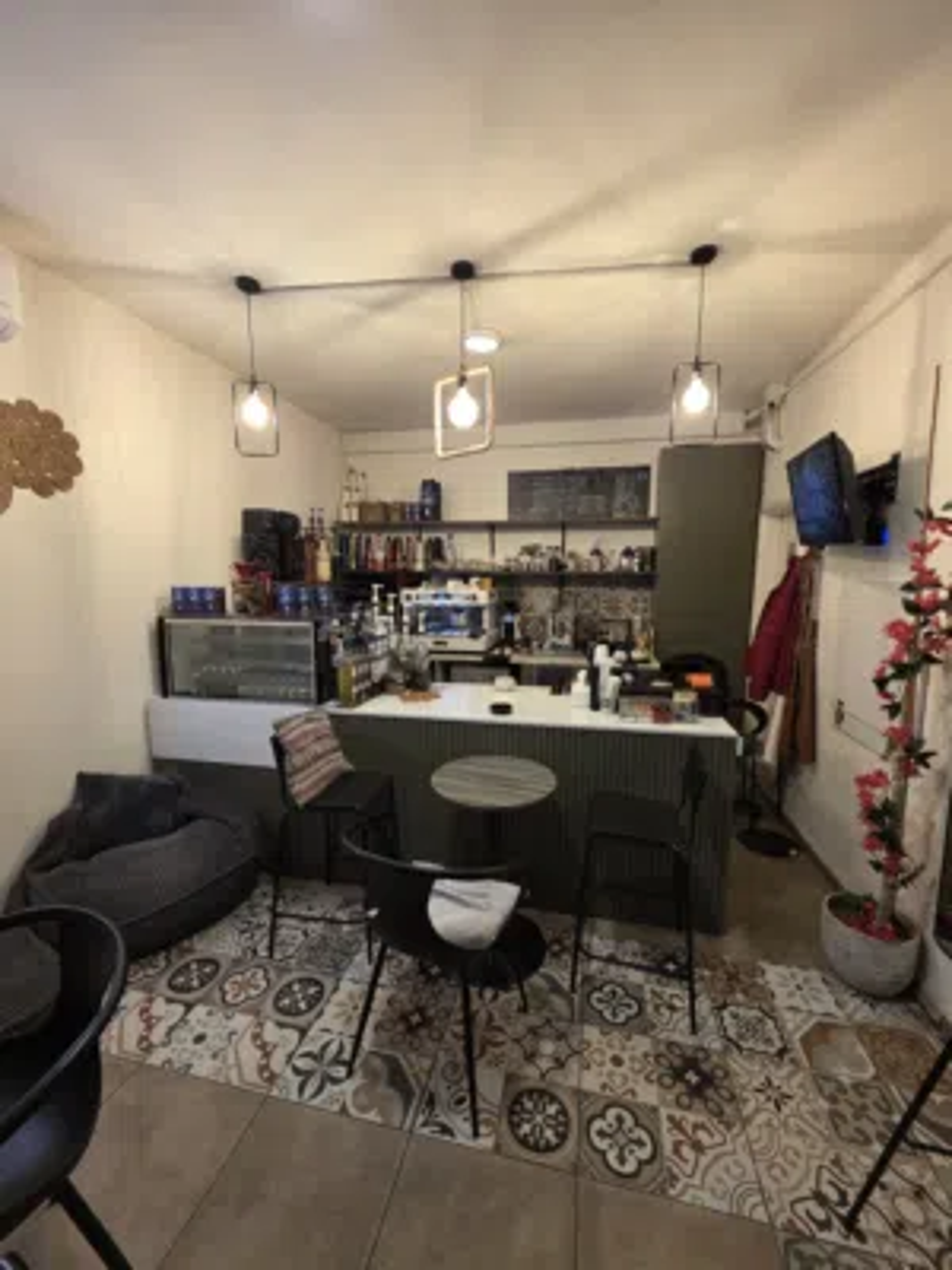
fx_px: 477
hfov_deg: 89.9
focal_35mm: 13
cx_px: 476
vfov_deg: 106.2
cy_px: 635
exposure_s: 1/50
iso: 250
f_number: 1.9
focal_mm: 2.2
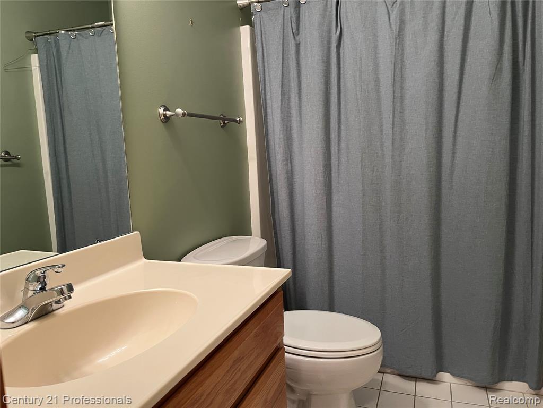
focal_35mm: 26
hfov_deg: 67.3
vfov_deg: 53.1
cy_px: 204
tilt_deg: -5.5
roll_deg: +2.8
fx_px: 408
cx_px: 272
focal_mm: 5.1
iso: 200
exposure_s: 1/60
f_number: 1.6
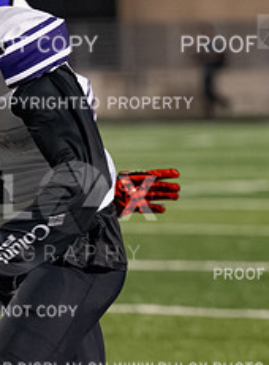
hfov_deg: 3.0
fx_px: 5066
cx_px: -65
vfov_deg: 4.1
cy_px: 254
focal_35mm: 483
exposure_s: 1/1000
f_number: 4
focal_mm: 145
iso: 5000
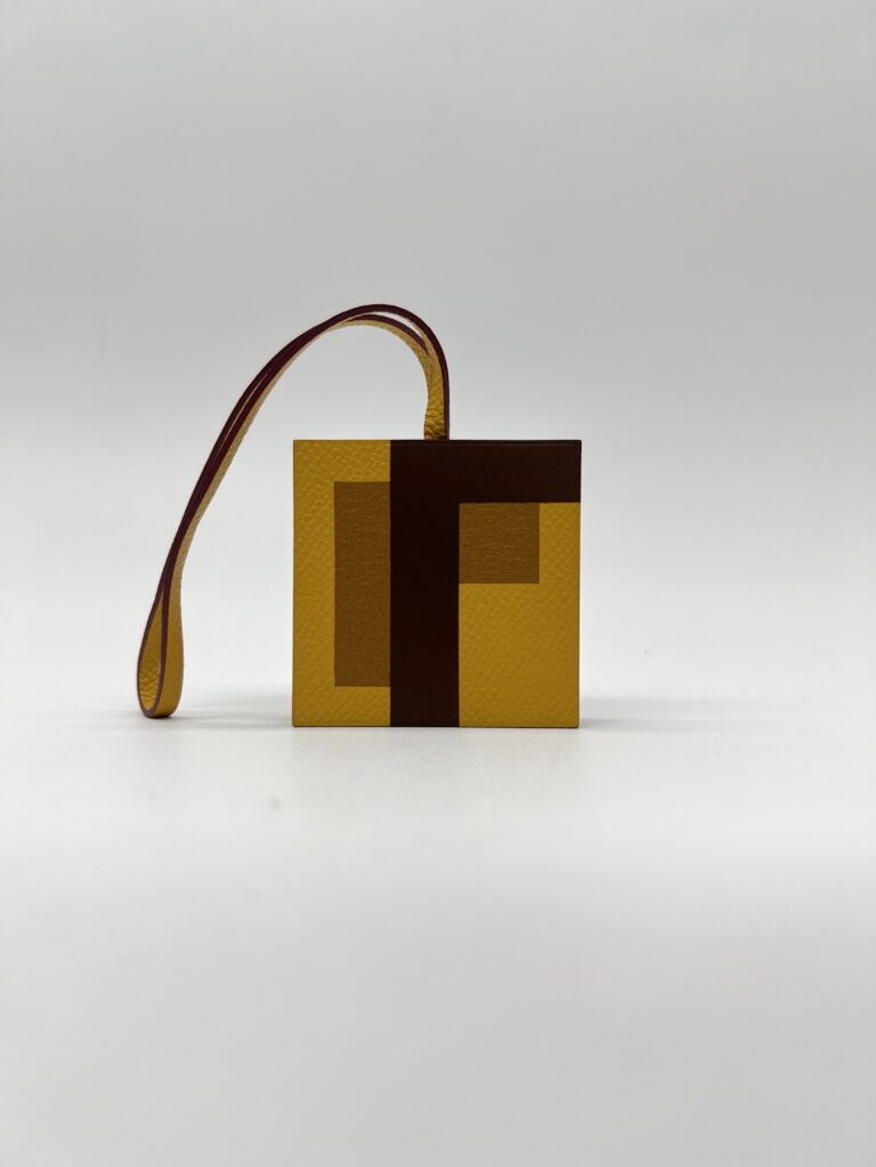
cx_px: 438
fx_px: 877
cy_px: 584
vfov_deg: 67.3
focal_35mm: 26
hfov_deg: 53.1
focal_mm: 5.7
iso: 40
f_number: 1.5
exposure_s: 1/165
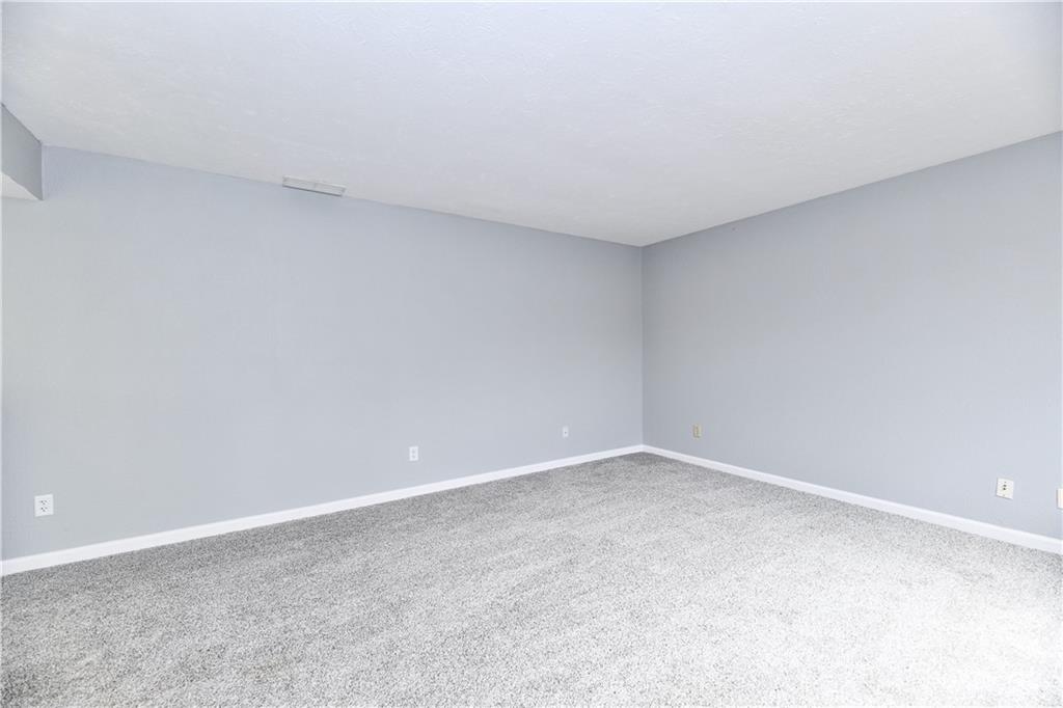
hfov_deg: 104.3
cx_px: 532
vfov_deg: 81.2
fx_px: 413
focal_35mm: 14
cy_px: 354
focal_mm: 14
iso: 1000
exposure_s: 1/125
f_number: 7.1
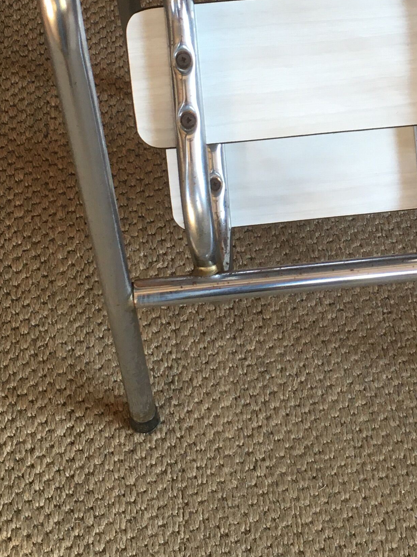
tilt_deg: -53.6
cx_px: 362
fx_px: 1141
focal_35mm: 71
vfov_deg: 26.9
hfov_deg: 20.4
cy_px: 120
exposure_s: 1/33
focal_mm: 4.15
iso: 64
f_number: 2.2
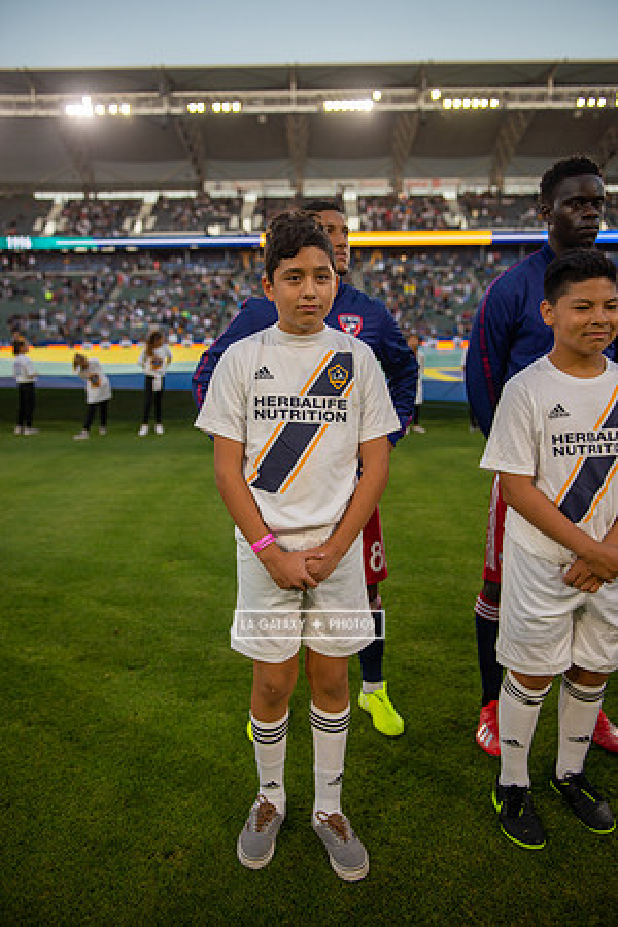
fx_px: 798
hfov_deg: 42.3
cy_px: 464
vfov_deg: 60.3
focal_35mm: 31
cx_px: 309
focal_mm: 31
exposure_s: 1/640
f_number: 2.8
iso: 400
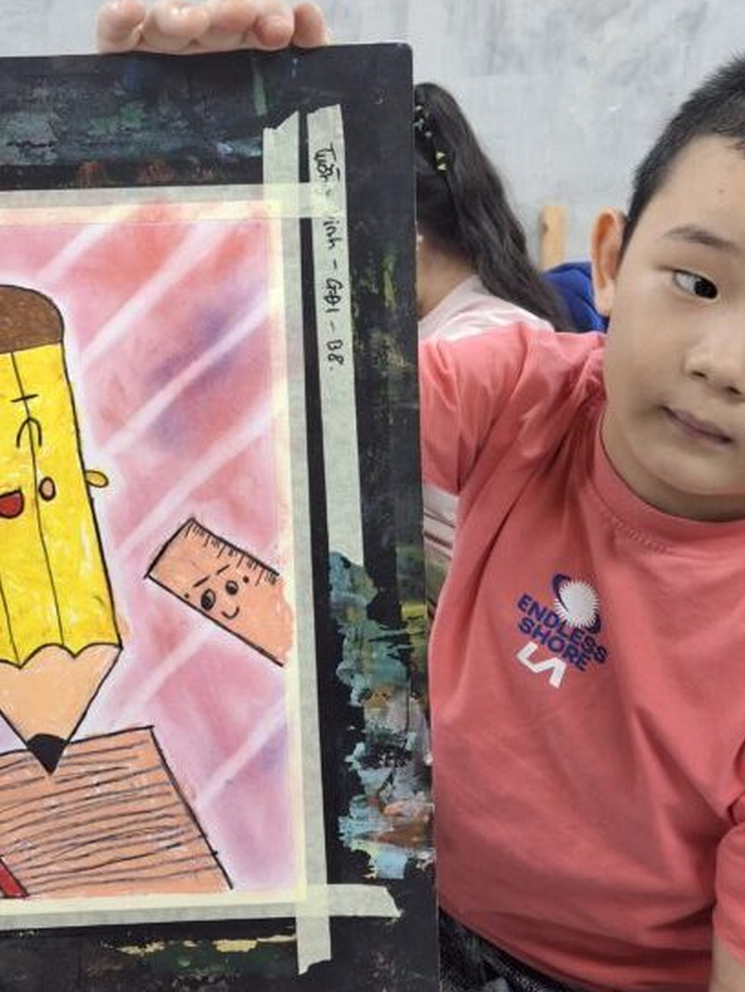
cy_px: 331
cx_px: 305
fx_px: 1318
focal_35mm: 46
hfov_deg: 31.5
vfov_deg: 40.7
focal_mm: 4.69
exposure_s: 1/100
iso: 160
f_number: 1.8
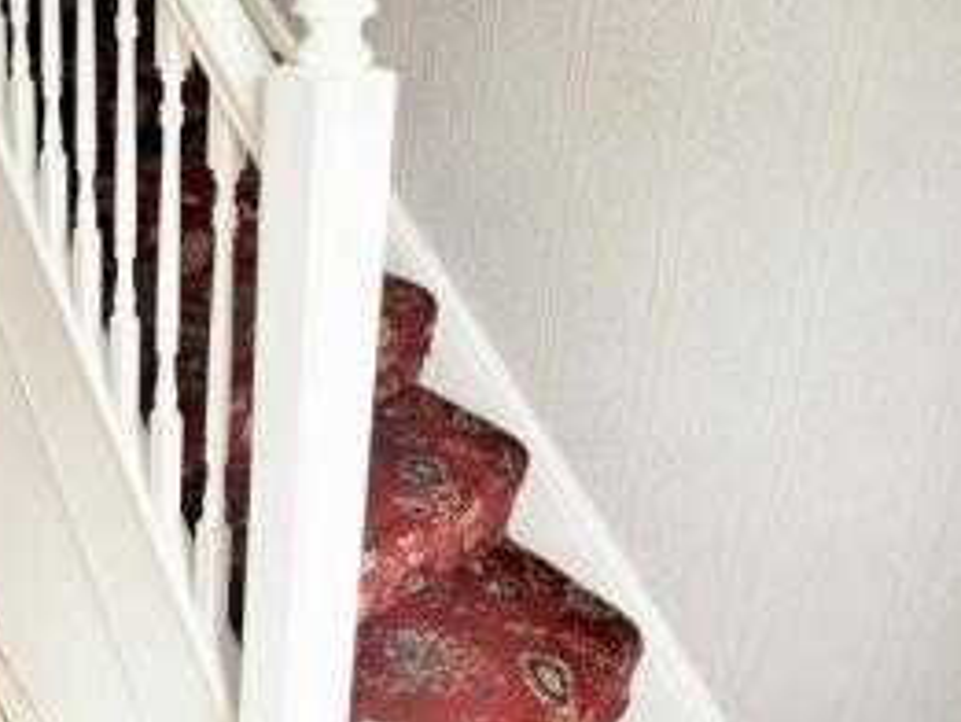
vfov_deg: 45.9
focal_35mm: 29
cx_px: 134
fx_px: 805
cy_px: 149
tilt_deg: -15.3
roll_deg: -0.8
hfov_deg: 55.2
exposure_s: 1/99
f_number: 1.8
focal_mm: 1.57
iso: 125
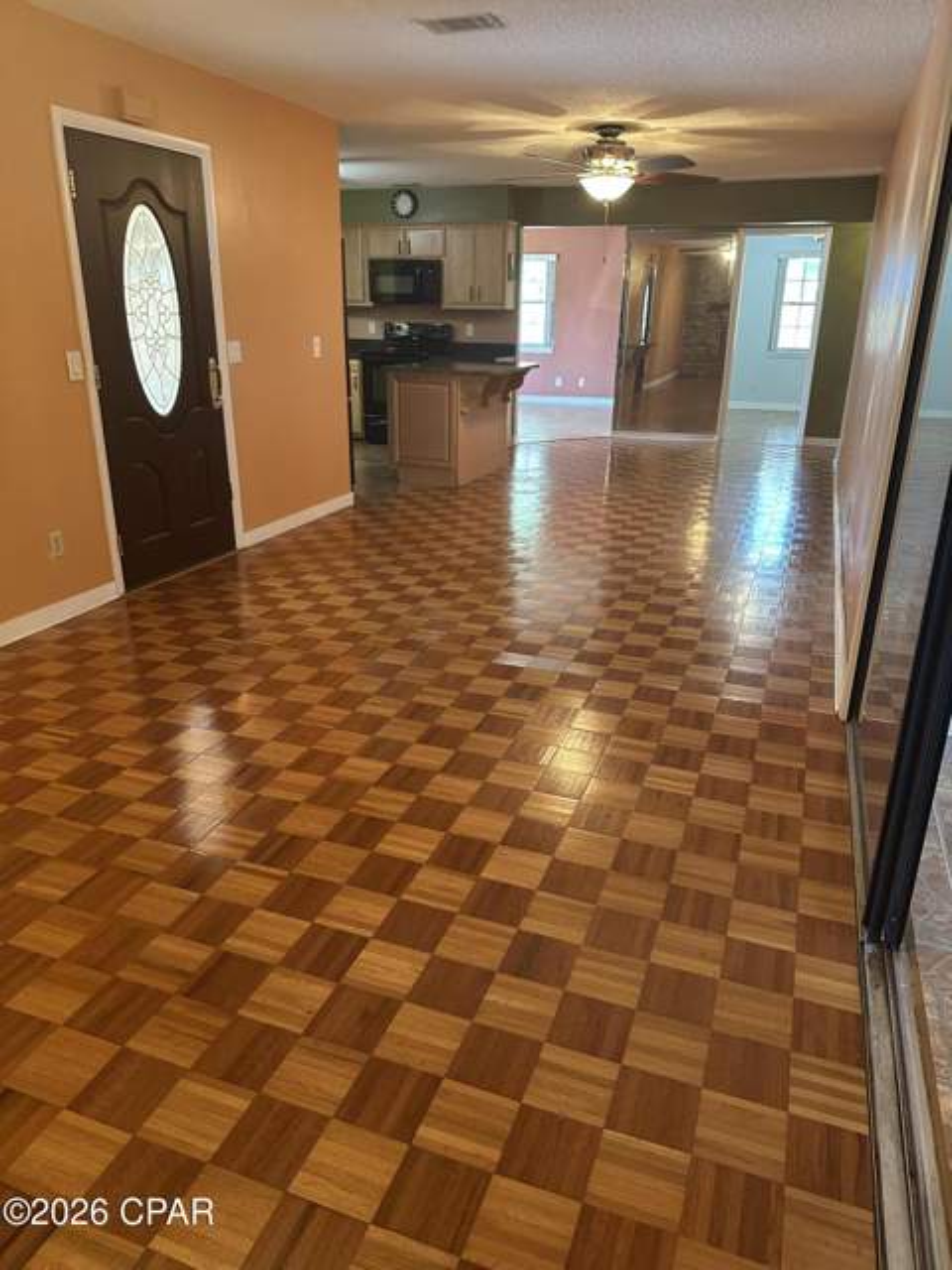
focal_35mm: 24
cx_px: 476
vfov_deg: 71.6
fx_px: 880
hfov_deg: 56.8
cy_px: 635
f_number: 1.78
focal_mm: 6.86
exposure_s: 1/60
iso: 400
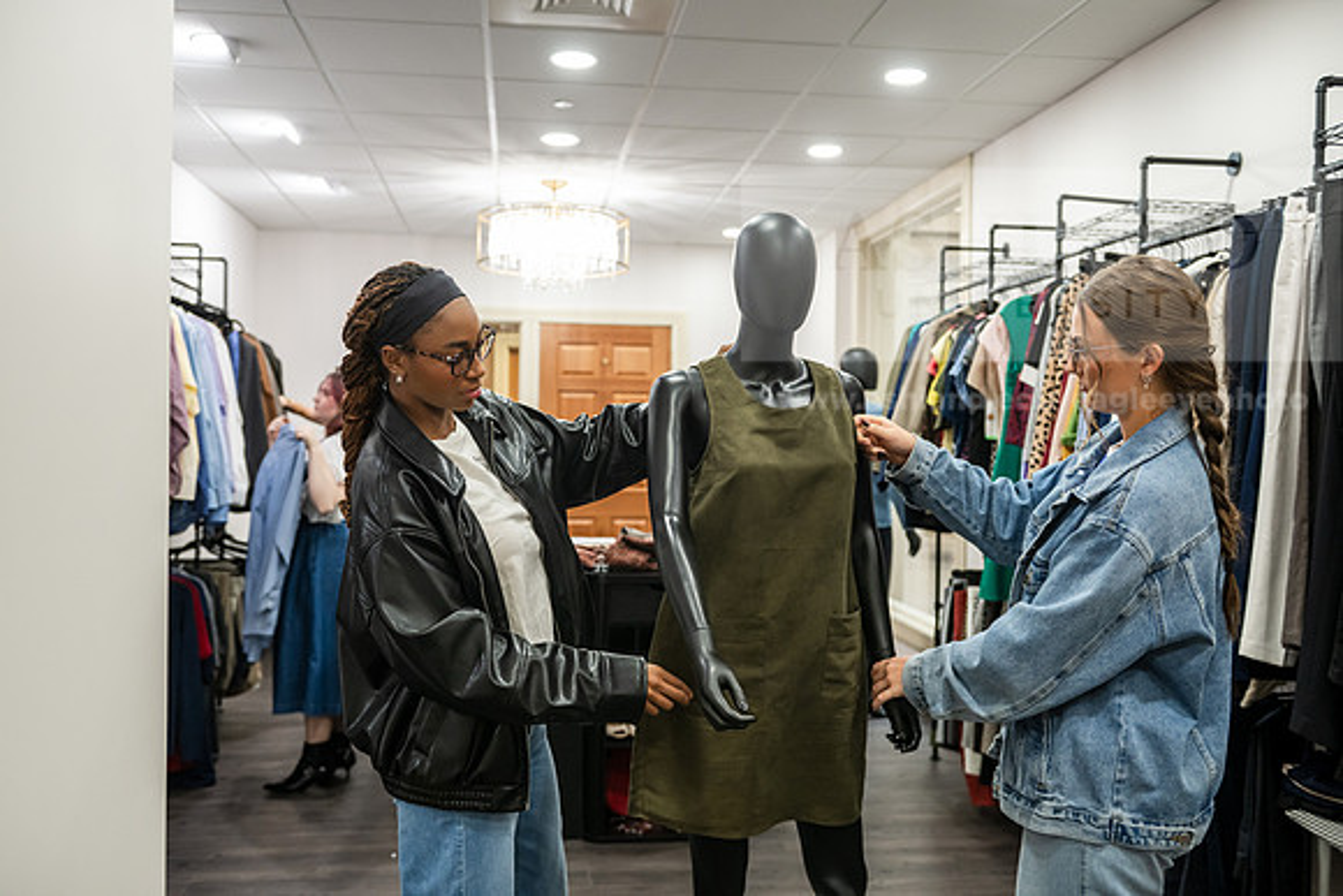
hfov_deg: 55.8
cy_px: 448
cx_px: 672
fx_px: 1269
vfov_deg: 38.9
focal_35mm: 34
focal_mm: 34
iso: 1600
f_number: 3.2
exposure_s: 1/200
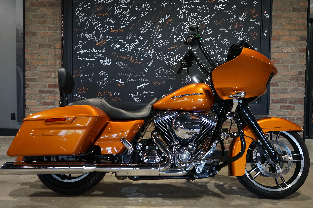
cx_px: 156
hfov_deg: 53.1
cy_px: 104
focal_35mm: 36
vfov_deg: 36.9
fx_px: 313
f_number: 4
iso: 1600
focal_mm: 36
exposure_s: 1/160
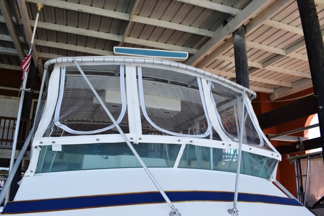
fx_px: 270
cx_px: 162
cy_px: 108
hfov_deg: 61.9
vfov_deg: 43.6
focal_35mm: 30
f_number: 8
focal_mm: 20
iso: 400
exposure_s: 1/250
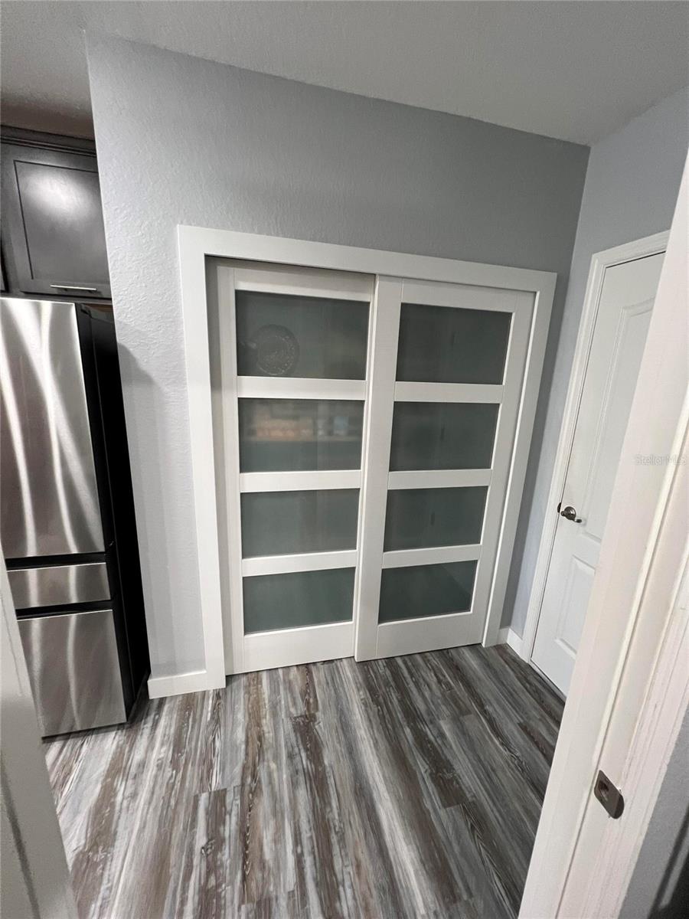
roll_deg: -1.6
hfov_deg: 89.9
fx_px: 345
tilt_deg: -12.1
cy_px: 460
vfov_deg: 106.2
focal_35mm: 13
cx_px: 344
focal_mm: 1.57
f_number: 1.8
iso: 320
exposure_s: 1/60
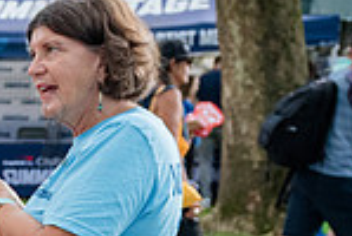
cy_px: 300
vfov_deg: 12.3
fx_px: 1068
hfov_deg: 16.8
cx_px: -191
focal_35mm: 109
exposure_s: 1/640
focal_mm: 24
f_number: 3.2
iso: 2000
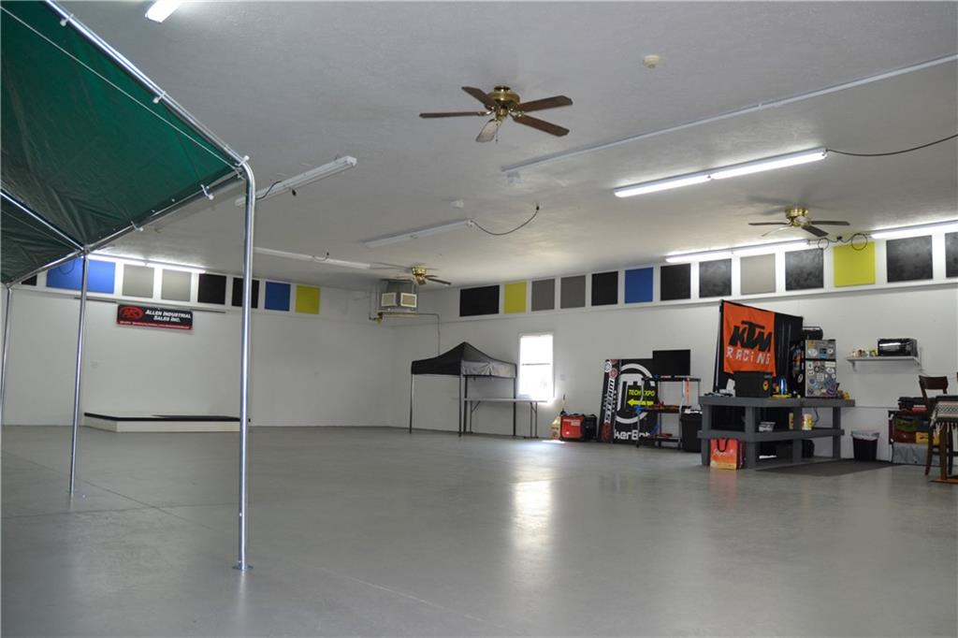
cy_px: 319
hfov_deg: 67.4
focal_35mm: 27
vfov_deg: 47.9
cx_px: 479
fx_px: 718
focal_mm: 18
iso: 400
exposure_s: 1/80
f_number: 4
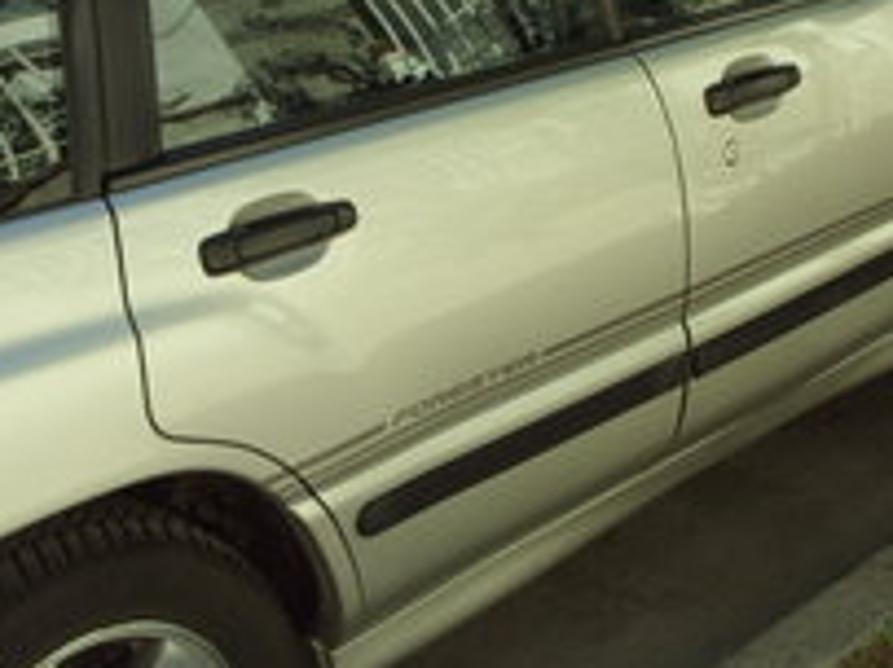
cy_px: 215
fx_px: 1934
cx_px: 523
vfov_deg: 19.5
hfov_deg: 26.0
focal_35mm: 75
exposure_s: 1/250
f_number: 4.9
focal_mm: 6.3
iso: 50
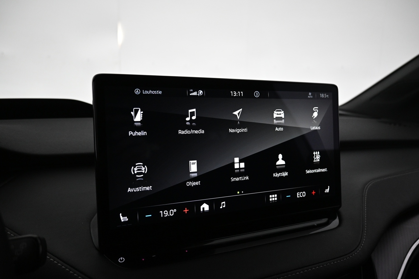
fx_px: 279
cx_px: 210
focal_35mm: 24
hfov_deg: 73.7
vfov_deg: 53.1
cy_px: 140
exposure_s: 1/100
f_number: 3.5
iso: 1600
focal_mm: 16
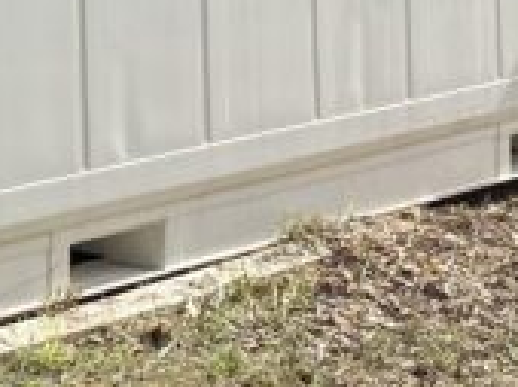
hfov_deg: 12.1
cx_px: -225
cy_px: -488
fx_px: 2346
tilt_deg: +3.8
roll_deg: +0.1
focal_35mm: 157
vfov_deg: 8.7
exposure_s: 1/1565
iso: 32
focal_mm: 4.25
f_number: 1.8
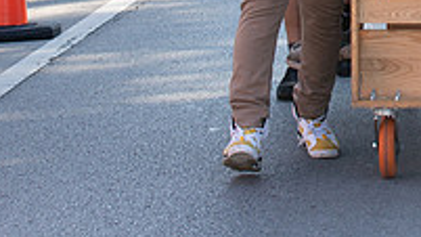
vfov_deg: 4.4
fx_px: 3036
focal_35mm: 272
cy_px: -187
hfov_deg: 7.8
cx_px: 540
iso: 200
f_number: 7.1
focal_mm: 70
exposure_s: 1/250
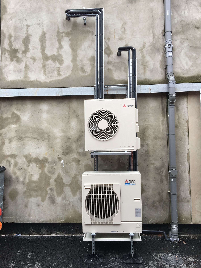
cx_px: 100
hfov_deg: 48.2
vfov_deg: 61.7
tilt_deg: +3.2
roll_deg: +0.7
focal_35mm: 29
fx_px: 225
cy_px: 134
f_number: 2.2
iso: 25
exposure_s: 1/219
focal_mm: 4.15
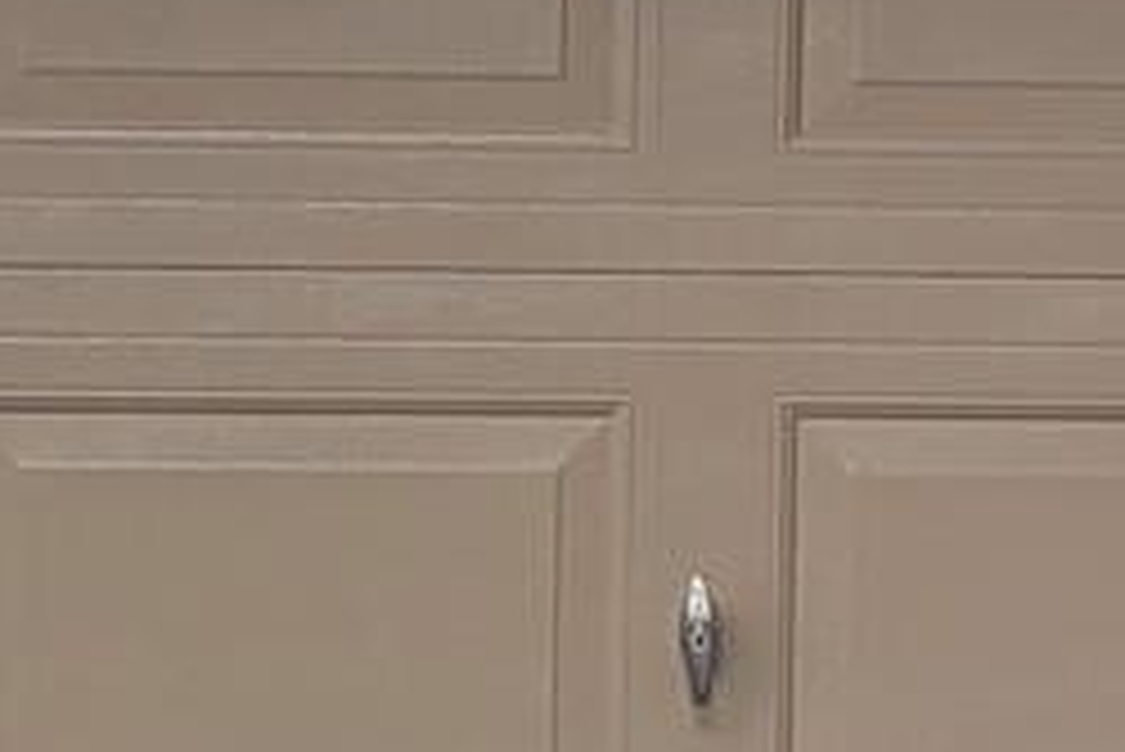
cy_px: 117
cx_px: 918
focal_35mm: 173
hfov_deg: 11.8
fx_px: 5409
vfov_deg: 7.9
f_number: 1.8
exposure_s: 1/345
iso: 40
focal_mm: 5.4
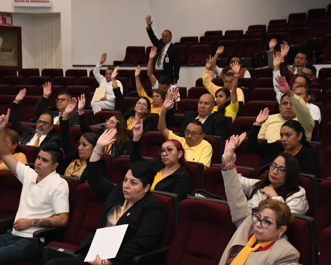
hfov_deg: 25.1
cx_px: 147
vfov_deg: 20.2
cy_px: 132
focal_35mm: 76
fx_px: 745
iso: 5000
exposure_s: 1/125
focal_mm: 45
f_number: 5.6
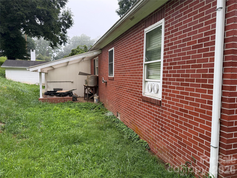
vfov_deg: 56.8
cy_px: 89
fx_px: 164
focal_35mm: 24
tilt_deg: -5.5
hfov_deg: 71.6
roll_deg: +0.0
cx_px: 118
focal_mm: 6.76
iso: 100
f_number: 1.78
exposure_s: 1/580
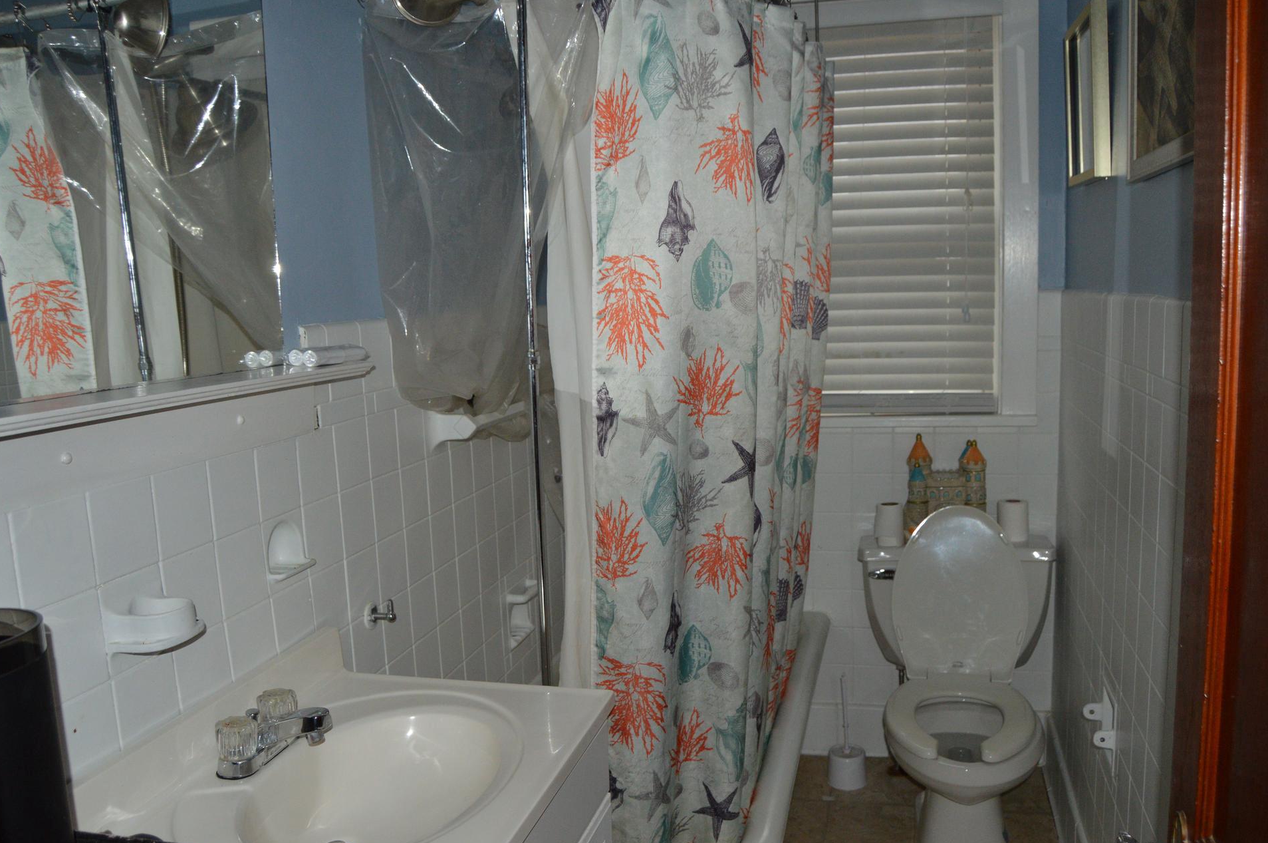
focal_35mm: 29
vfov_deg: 44.8
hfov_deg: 63.7
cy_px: 451
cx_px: 640
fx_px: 1020
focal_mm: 18
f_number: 4.5
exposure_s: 1/200
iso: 800
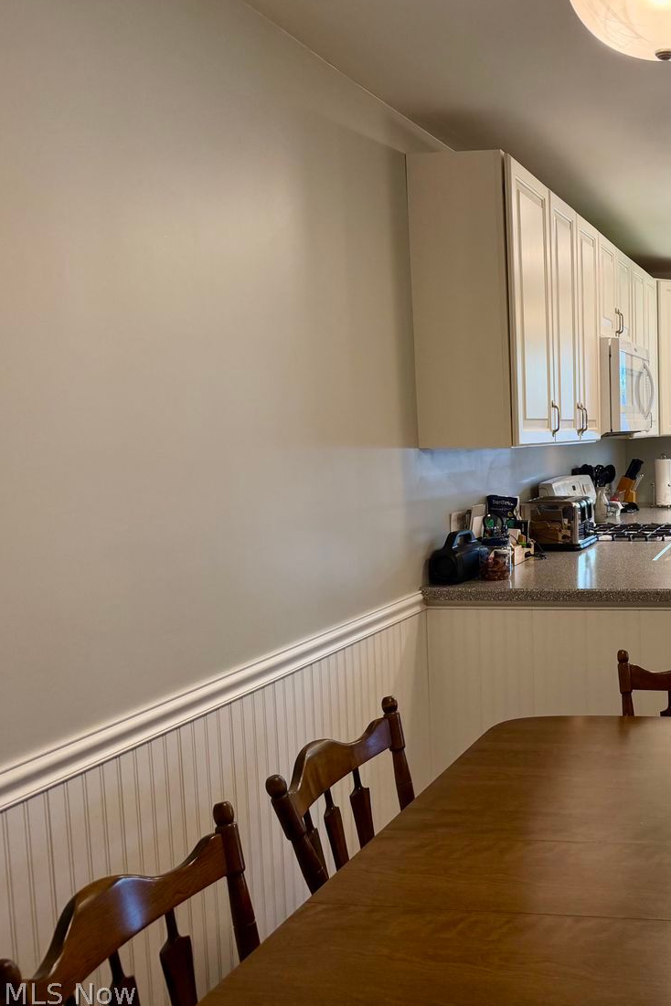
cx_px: 682
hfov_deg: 35.0
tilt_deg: -5.6
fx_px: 951
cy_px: 504
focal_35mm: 34
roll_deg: -0.8
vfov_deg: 55.8
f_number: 1.78
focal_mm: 6.76
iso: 125
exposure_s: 1/169
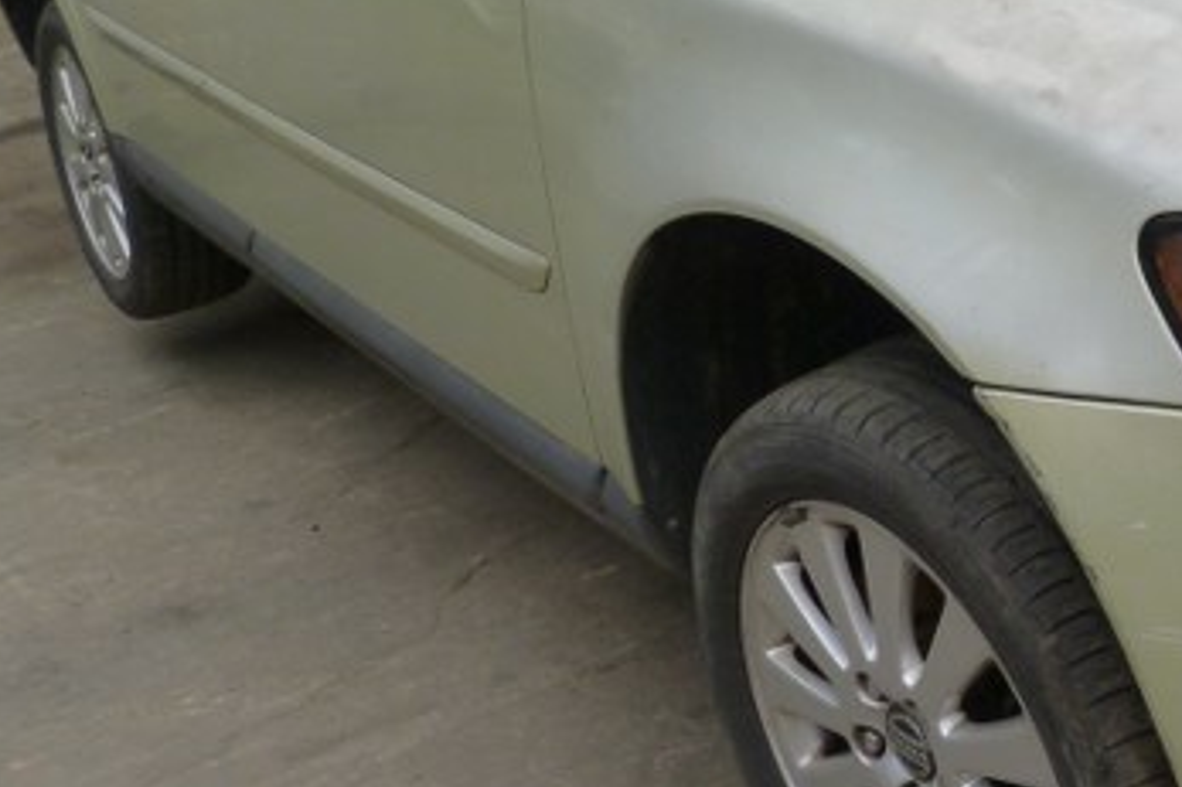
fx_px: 1969
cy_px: -34
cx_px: 1145
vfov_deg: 21.6
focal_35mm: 60
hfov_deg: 31.3
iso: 125
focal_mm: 4.5
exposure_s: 1/160
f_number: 4
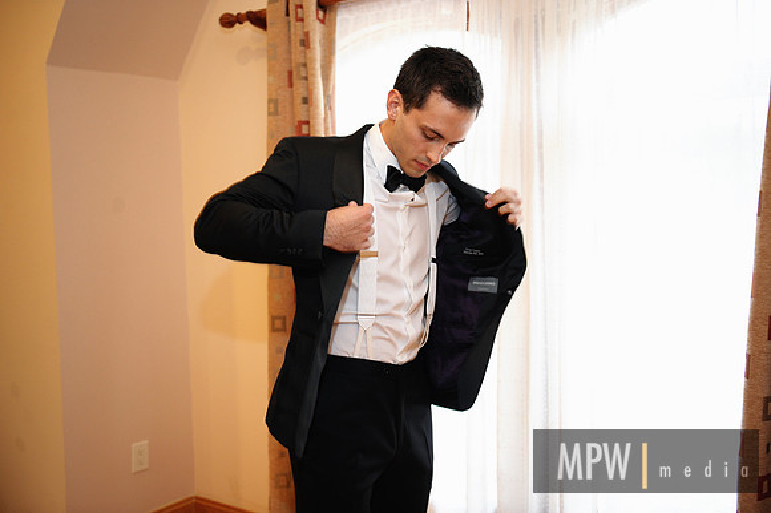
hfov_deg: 50.7
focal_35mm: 38
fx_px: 813
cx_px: 386
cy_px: 256
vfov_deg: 35.0
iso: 1250
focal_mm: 38
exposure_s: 1/125
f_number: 2.8
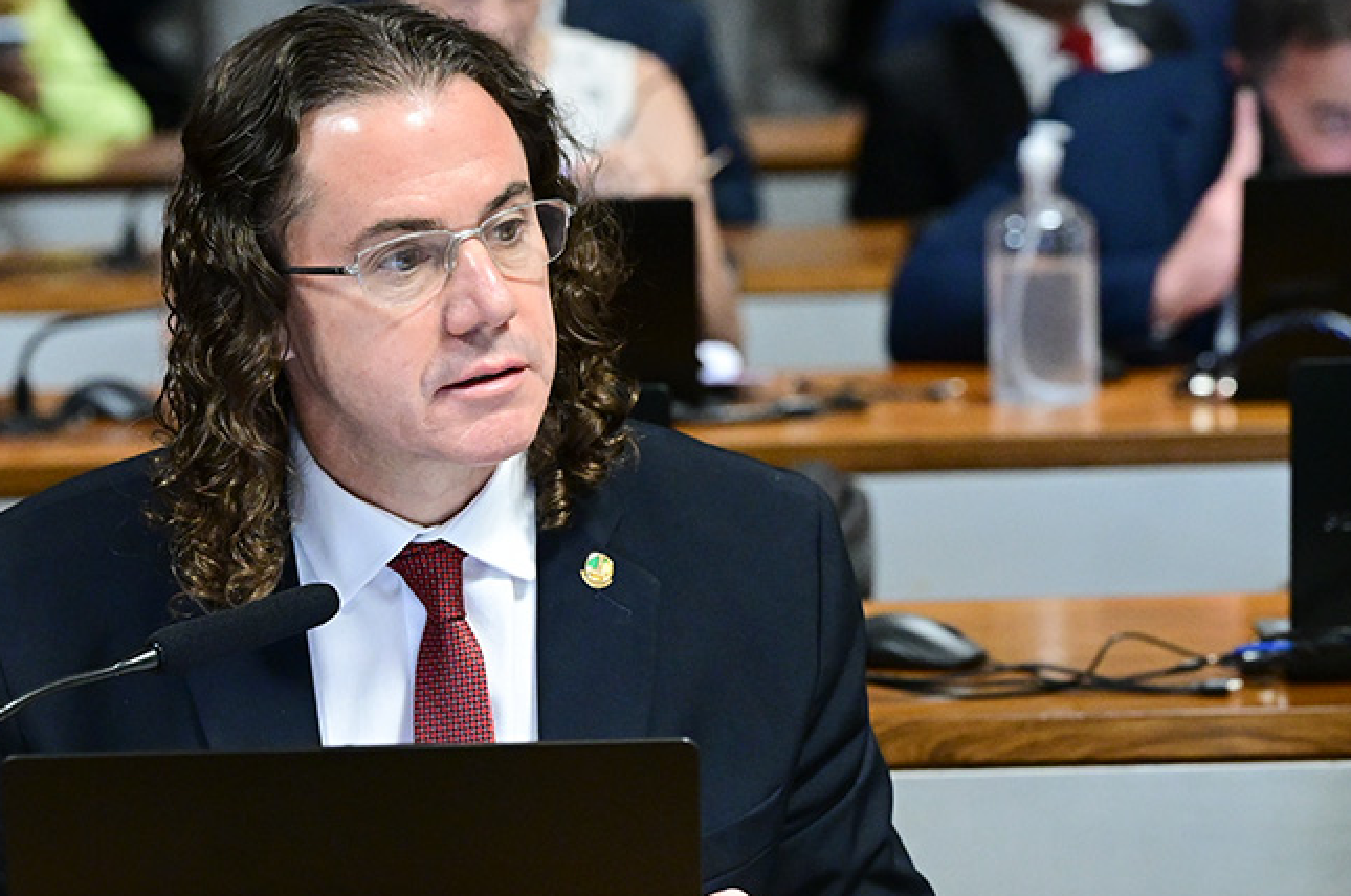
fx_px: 6445
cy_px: 452
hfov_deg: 12.0
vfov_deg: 8.0
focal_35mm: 172
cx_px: 572
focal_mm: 86
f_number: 3.5
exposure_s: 1/200
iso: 4000
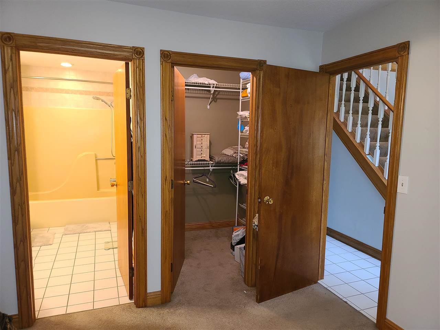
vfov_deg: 54.9
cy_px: 165
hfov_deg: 69.4
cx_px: 220
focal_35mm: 25
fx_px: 318
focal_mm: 7
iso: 125
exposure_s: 1/20
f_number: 1.8
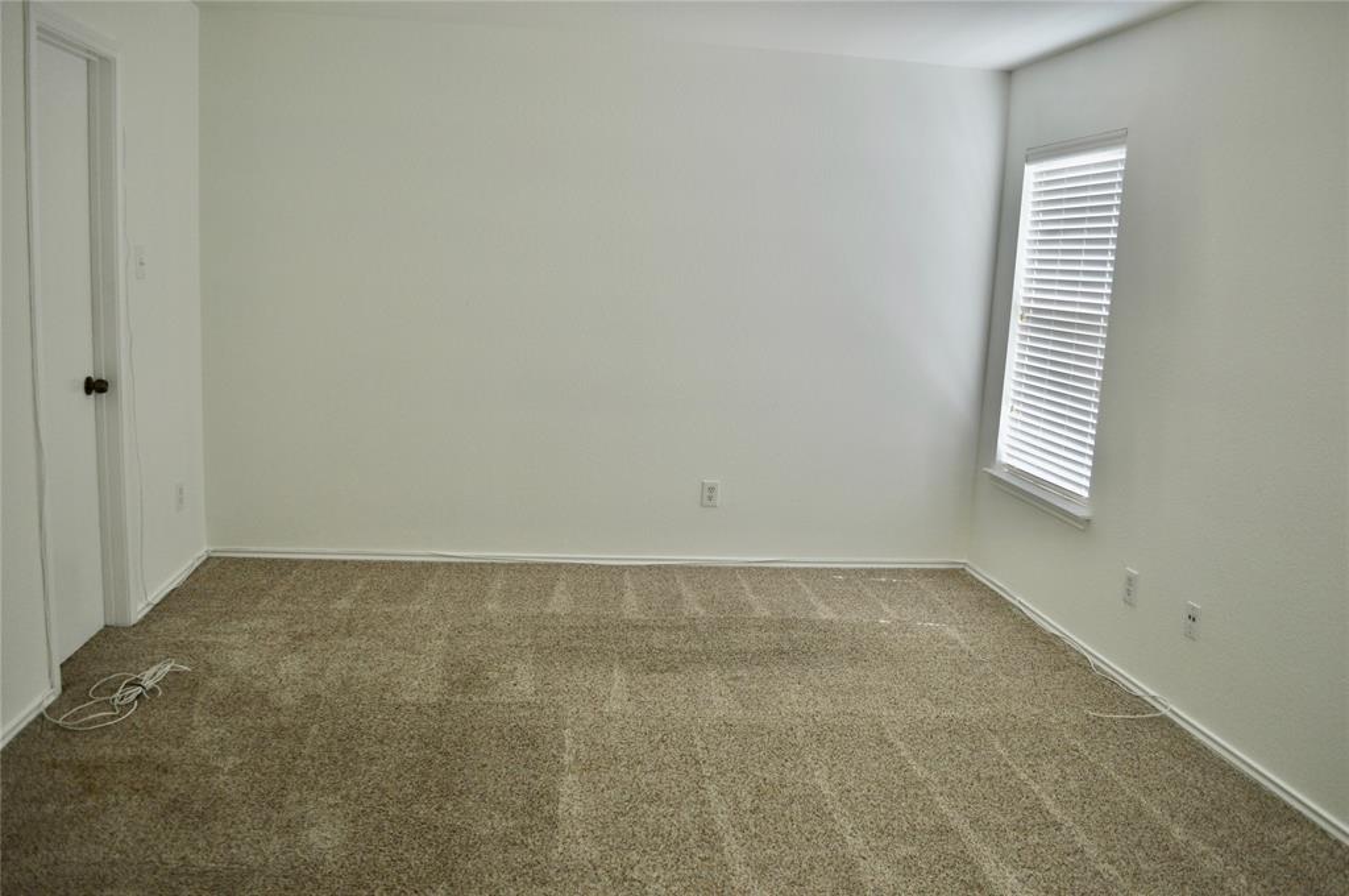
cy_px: 448
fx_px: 1010
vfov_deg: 47.8
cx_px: 674
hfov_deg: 67.4
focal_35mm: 27
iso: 400
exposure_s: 1/40
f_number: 3.5
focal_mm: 18
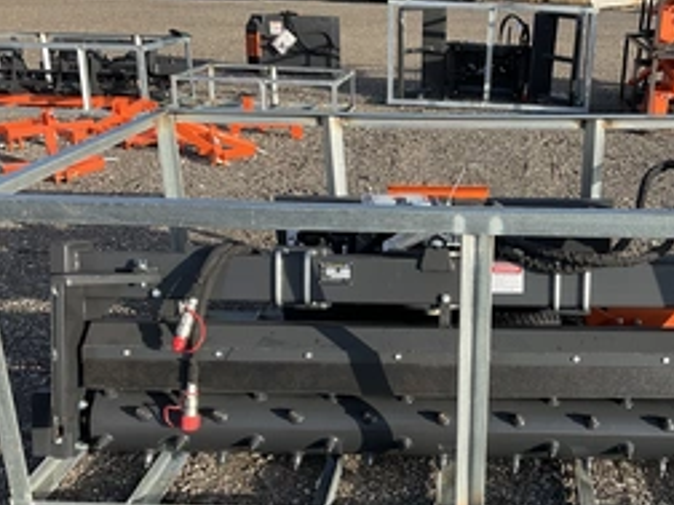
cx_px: 447
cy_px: 331
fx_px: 896
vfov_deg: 31.3
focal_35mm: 46
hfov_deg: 40.7
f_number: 1.8
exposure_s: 1/599
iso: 25
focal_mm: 3
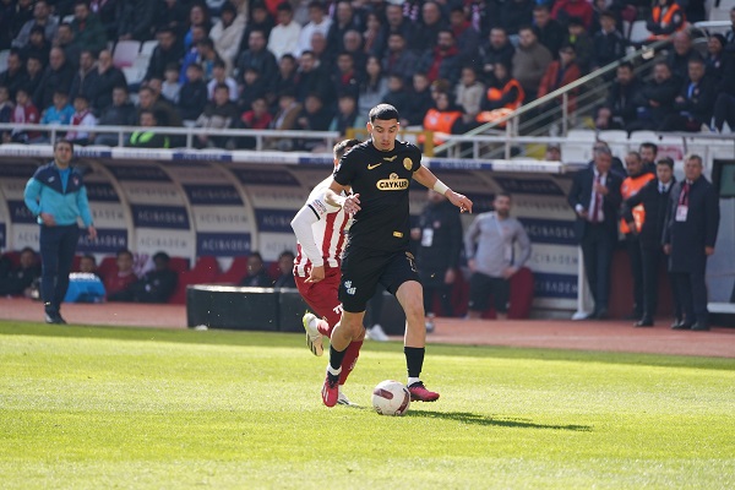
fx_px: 8166
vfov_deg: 3.4
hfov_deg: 5.2
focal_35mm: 400
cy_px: 245
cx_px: 368
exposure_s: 1/2000
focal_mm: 400
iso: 1600
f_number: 5.6
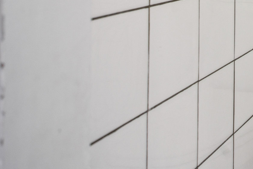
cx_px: 443
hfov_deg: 20.8
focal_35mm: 71
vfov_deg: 17.7
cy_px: -64
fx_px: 499
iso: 1250
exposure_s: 1/25
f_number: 8
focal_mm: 20
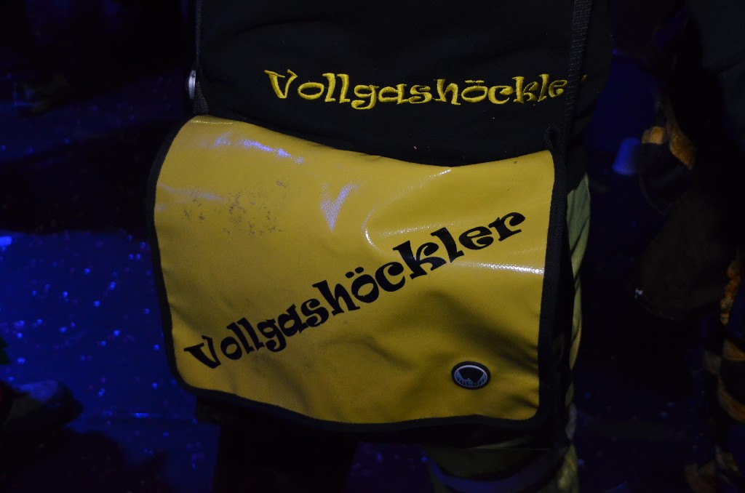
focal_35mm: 48
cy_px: 246
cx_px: 372
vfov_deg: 27.9
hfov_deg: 41.2
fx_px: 991
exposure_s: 1/60
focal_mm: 32
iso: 1800
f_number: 4.2
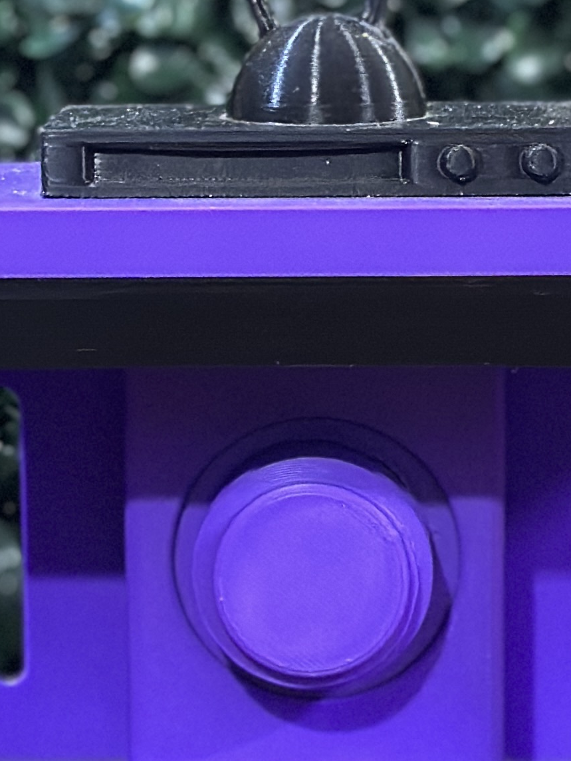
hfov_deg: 8.8
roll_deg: +0.0
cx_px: 316
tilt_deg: -9.1
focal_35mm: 169
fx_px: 3716
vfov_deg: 11.7
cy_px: 423
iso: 640
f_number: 1.78
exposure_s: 1/33
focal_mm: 6.86
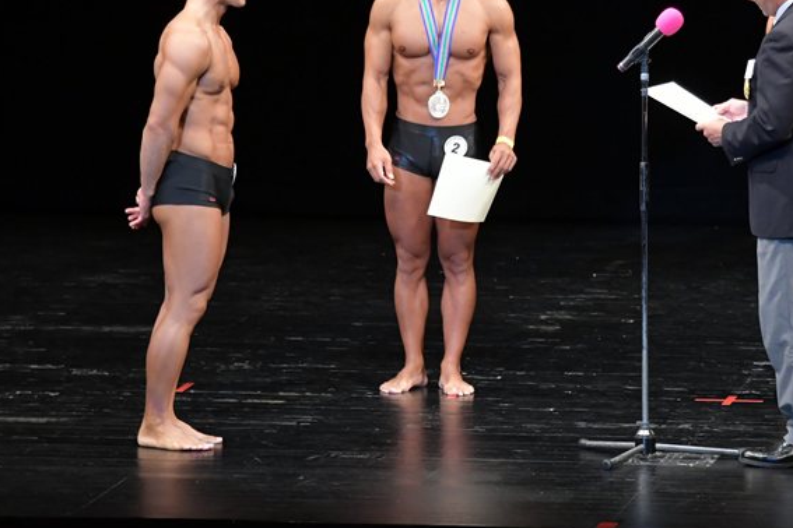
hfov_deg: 6.3
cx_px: 513
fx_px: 7225
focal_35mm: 328
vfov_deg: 4.2
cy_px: 193
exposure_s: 1/400
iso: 3200
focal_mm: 160
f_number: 5.6
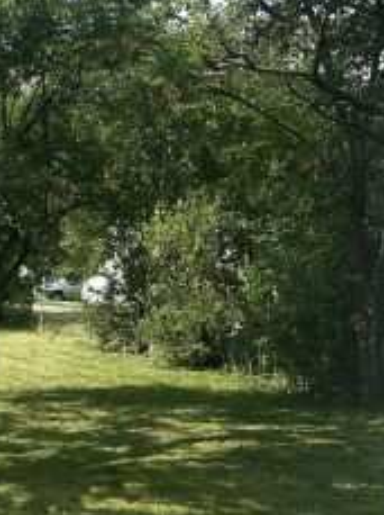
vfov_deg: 27.0
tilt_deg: -9.3
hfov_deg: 20.3
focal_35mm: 70
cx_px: -4
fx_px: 1038
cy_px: 442
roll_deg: -1.8
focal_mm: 6.86
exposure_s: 1/2070
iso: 80
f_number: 1.78
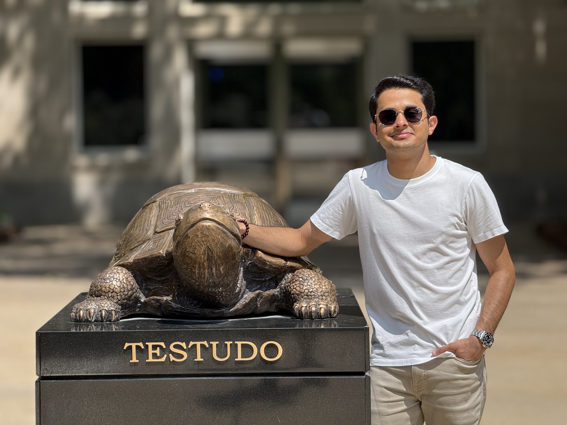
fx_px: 1966
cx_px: 284
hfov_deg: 16.4
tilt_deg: -2.1
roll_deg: +0.6
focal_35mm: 120
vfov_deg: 12.3
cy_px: 212
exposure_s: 1/1114
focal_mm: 15.66
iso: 64
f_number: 2.8
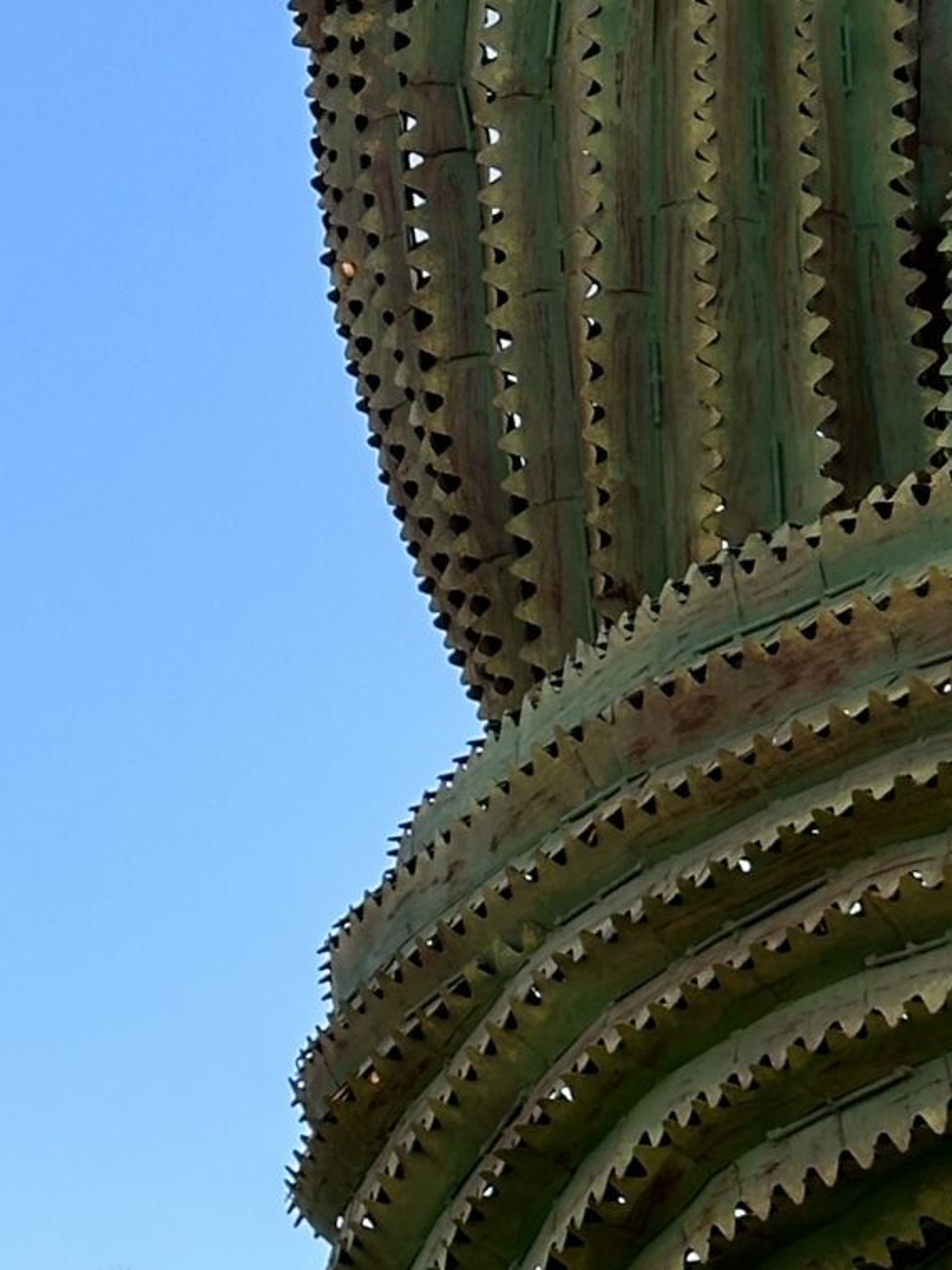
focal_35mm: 162
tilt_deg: +22.0
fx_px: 5942
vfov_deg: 12.1
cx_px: 1452
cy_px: 157
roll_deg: +0.6
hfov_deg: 8.9
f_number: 1.78
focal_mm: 6.86
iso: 64
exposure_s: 1/962
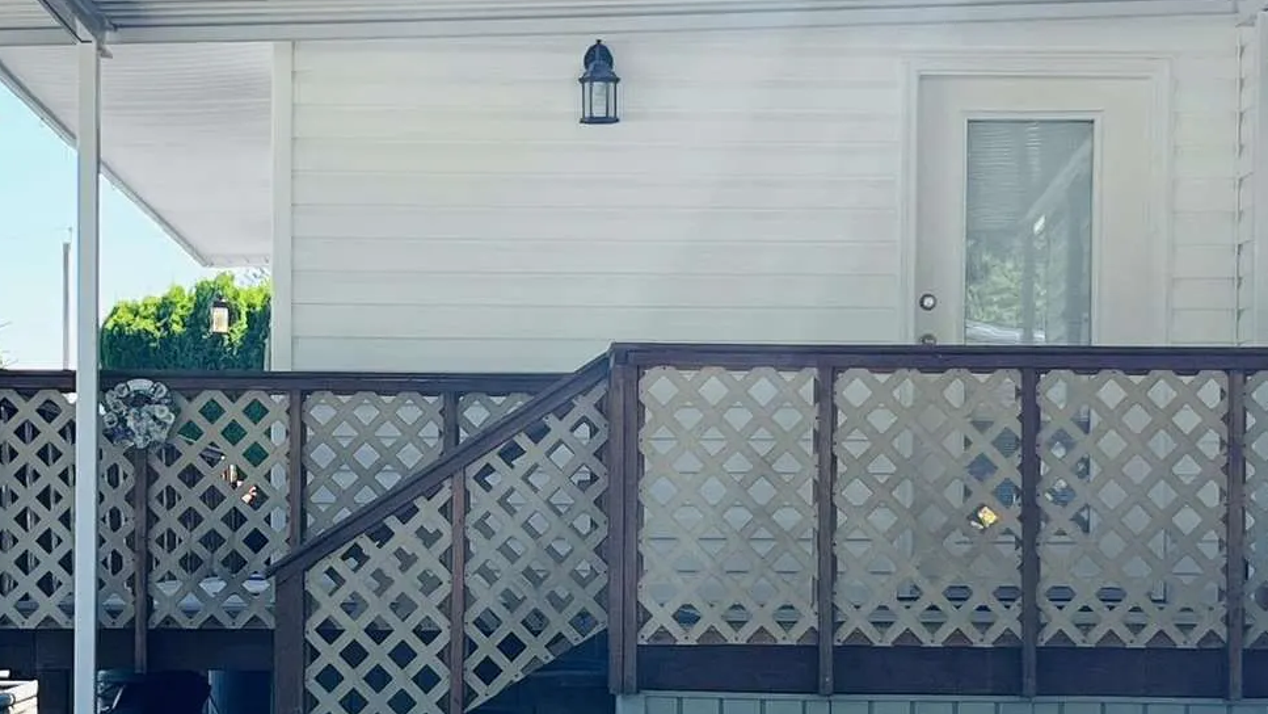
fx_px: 3026
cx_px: 553
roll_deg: -0.4
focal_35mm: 90
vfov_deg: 13.4
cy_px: 570
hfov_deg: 23.7
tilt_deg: -0.6
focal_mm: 5.1
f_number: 1.6
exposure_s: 1/1175
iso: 50
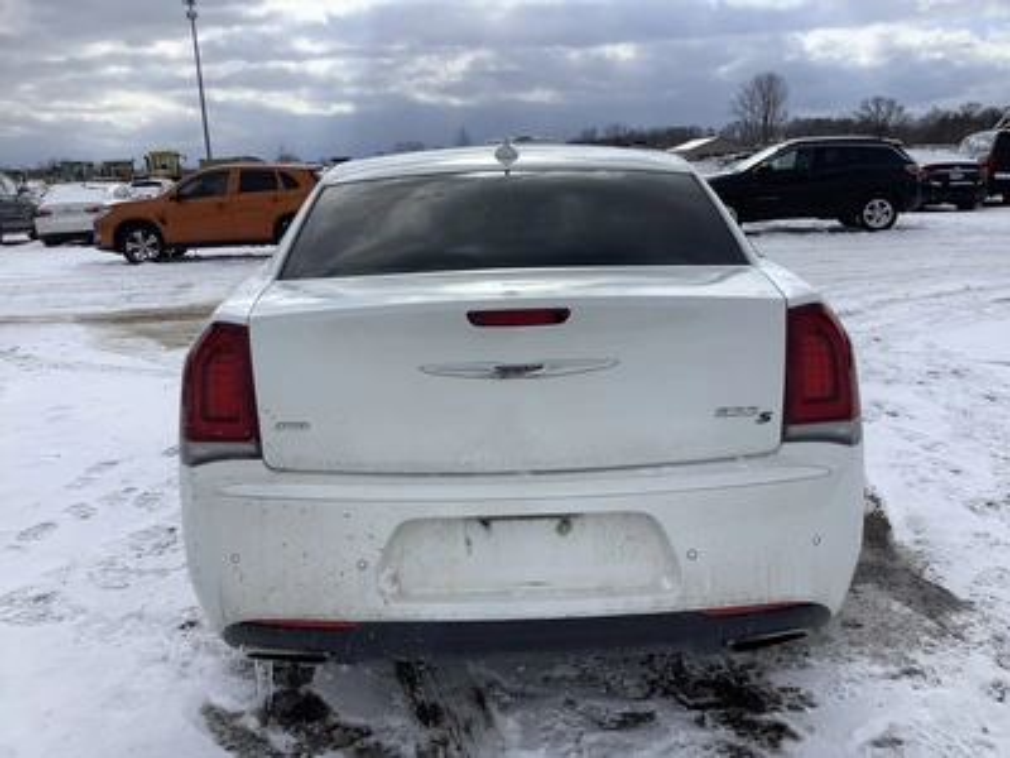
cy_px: 379
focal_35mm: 31
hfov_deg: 58.4
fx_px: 904
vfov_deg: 45.4
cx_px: 505
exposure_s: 1/3135
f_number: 2.4
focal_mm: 3.3
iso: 25
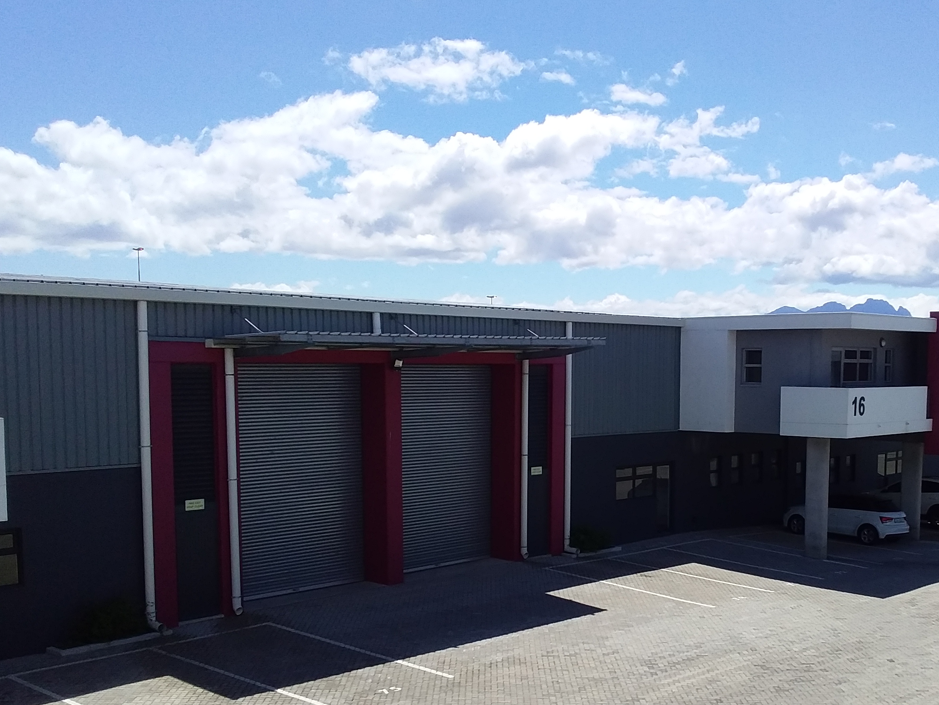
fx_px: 1166
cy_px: 468
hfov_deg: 43.3
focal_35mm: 43
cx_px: 619
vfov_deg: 33.3
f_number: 2.2
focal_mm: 3.3
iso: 40
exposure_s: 1/2048
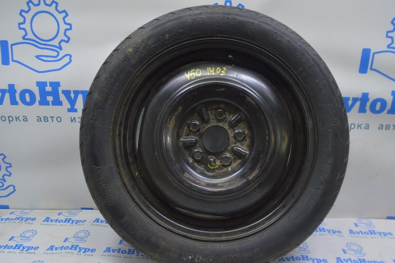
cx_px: 198
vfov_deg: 43.5
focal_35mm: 30
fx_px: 329
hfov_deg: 62.0
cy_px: 132
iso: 400
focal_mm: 20
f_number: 5.6
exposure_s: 1/20
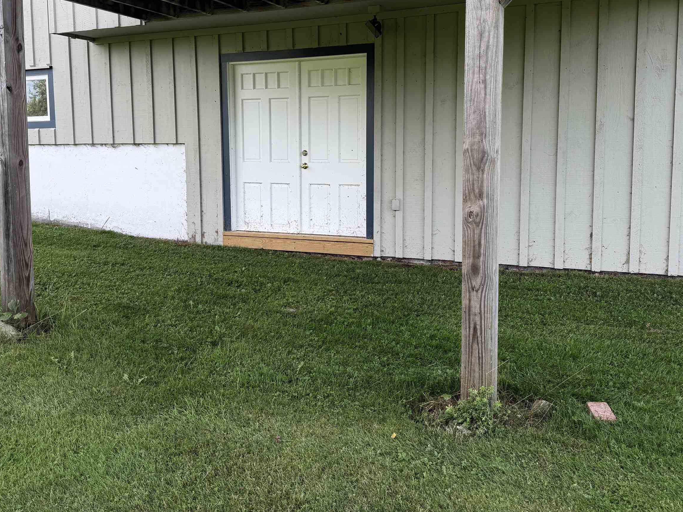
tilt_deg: -5.6
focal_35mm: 32
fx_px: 631
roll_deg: +0.5
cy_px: 206
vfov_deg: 43.9
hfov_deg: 56.8
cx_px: 334
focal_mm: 6.76
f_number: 1.78
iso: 80
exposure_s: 1/510
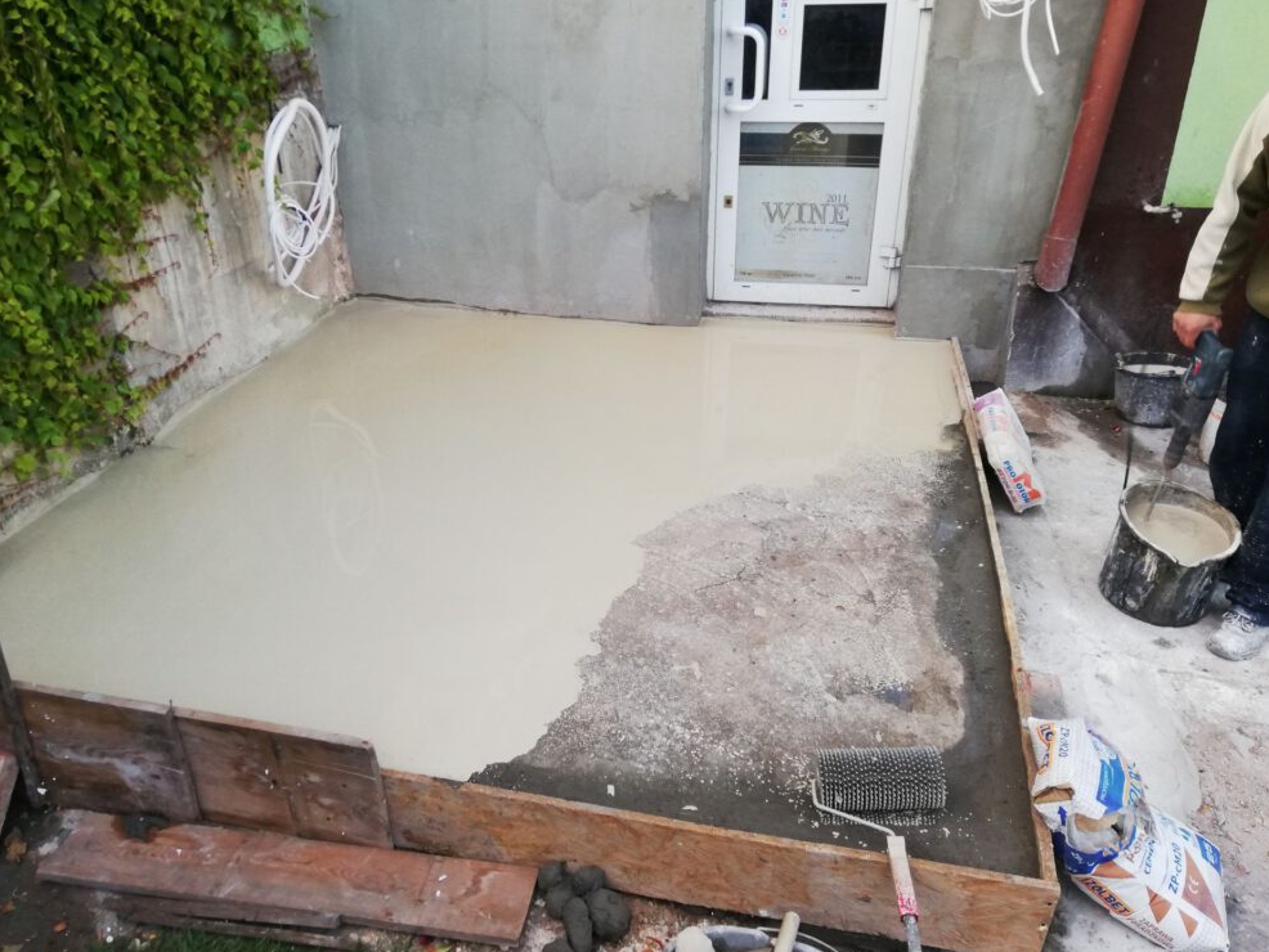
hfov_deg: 65.3
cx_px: 625
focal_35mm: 27
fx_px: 990
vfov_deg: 51.4
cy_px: 466
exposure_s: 1/50
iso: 160
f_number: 2.2
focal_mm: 3.81
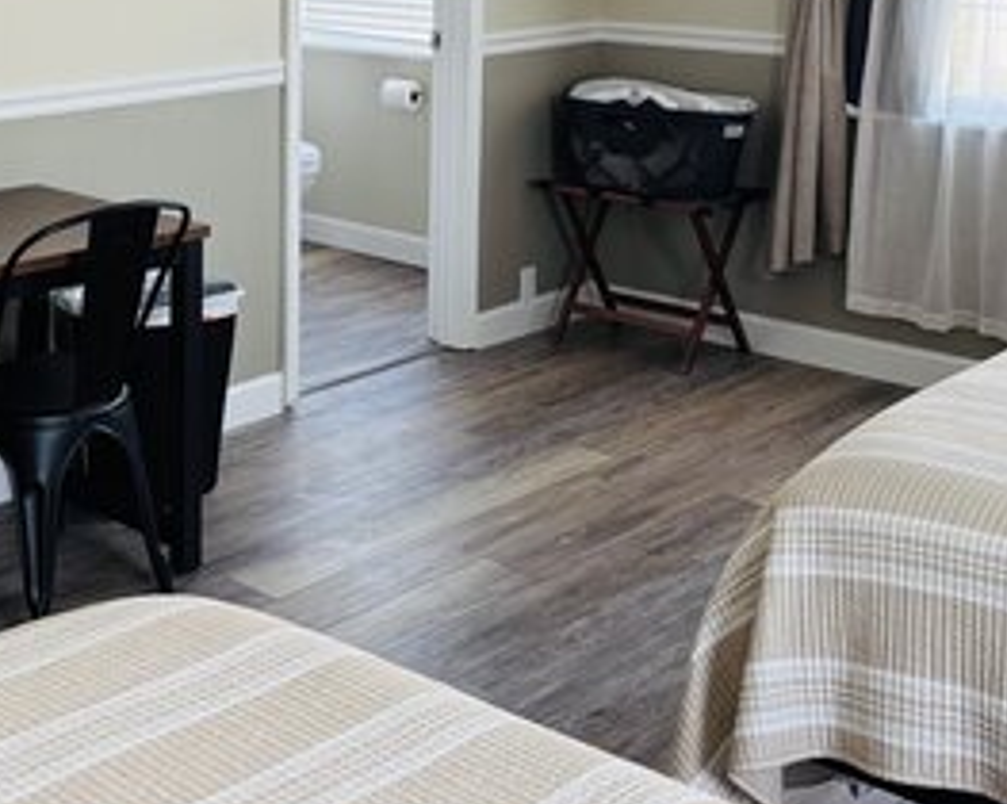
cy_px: 65
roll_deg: -0.8
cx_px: 218
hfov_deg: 32.2
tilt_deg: -8.3
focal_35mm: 57
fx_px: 1698
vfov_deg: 25.7
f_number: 1.78
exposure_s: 1/103
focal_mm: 6.76
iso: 200
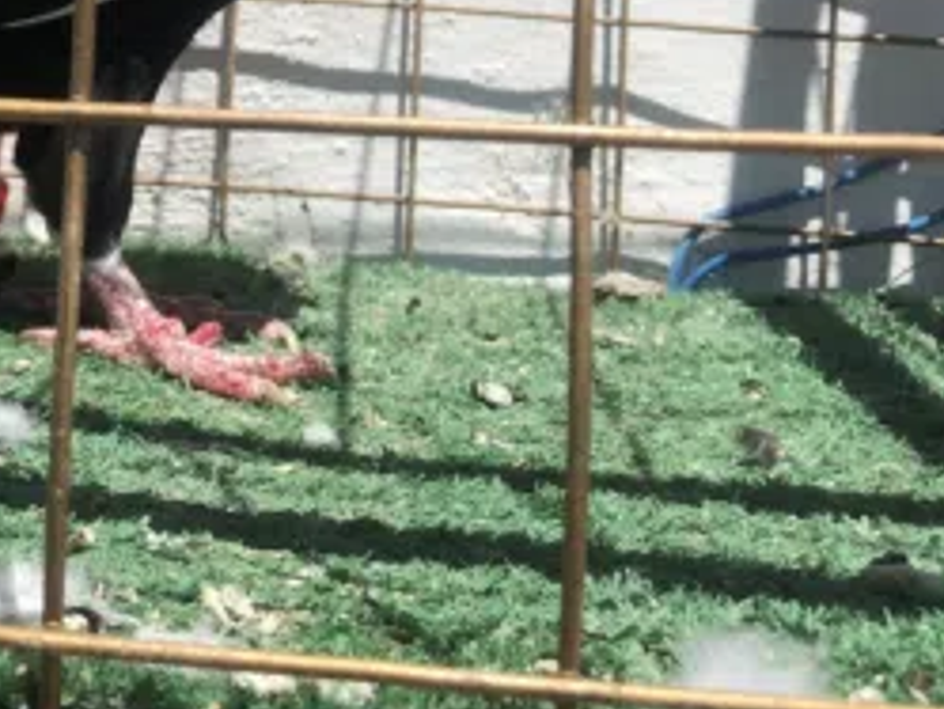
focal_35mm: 72
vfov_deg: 19.4
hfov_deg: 26.1
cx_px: 91
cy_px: -118
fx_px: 1964
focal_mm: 3.99
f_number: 1.8
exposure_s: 1/2404
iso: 20
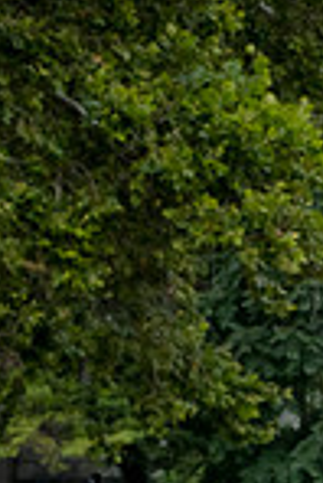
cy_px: 653
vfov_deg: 7.8
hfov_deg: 5.2
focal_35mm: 261
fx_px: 3504
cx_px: 473
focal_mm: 86
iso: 640
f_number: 10
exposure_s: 1/320
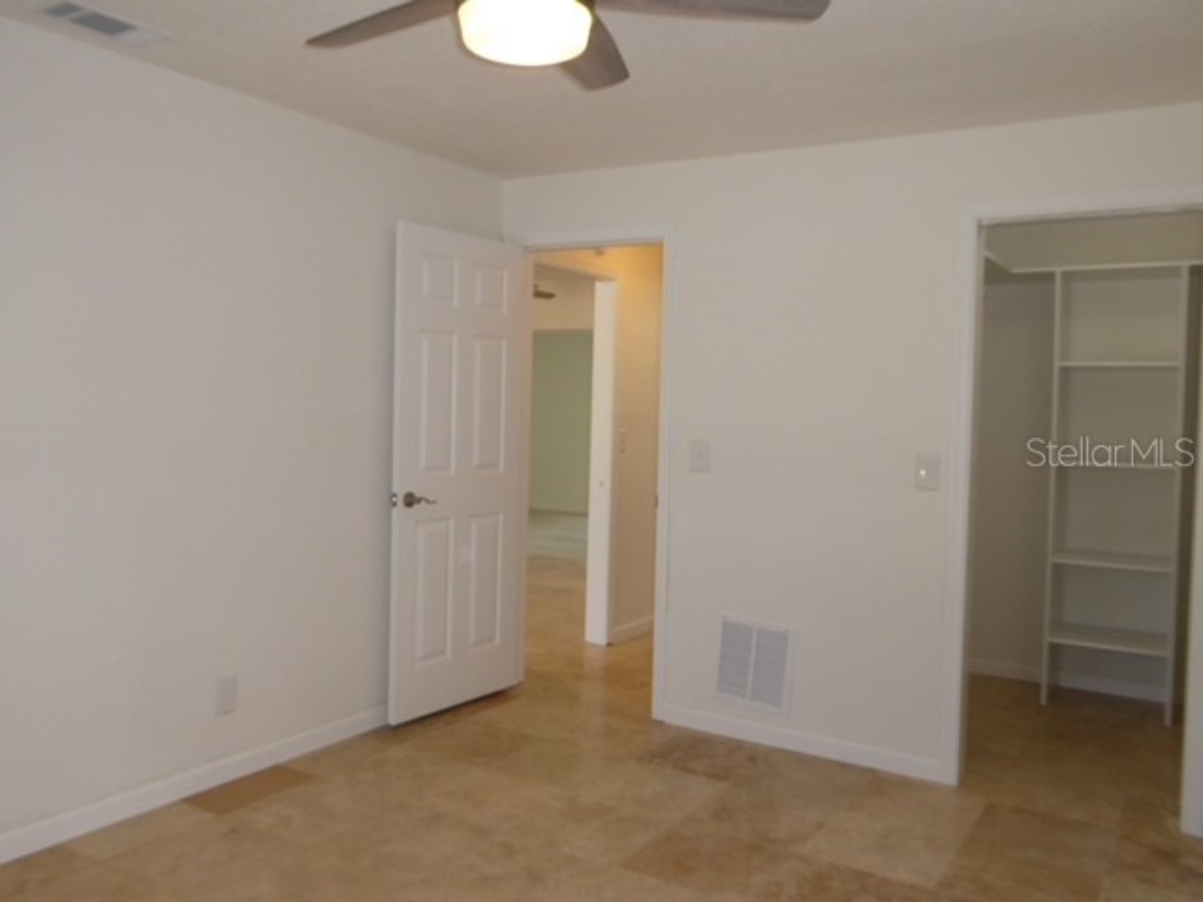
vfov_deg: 48.2
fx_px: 1008
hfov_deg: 61.7
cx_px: 602
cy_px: 451
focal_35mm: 29
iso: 250
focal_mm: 5
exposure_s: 1/60
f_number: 3.5
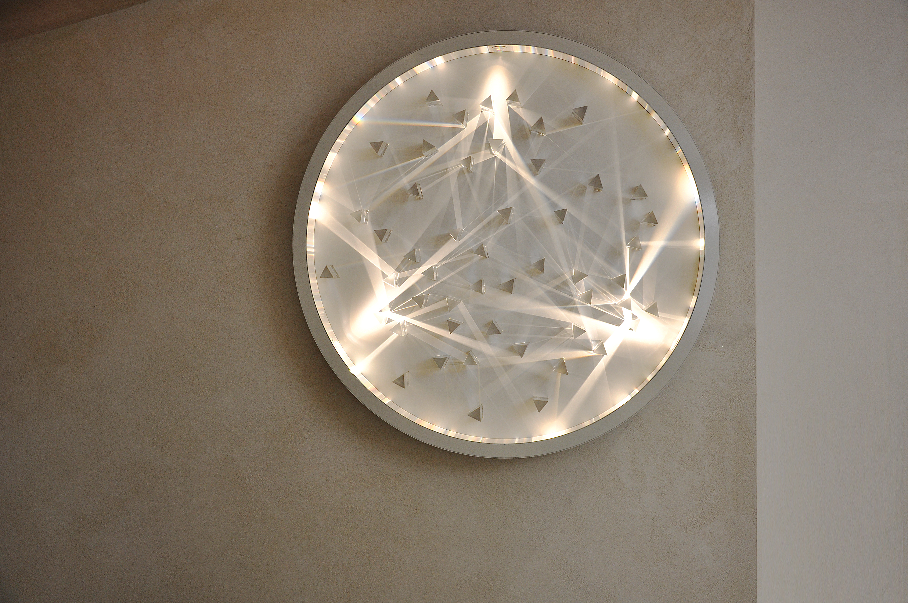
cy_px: 302
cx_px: 454
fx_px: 907
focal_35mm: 36
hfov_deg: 53.2
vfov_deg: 36.8
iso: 400
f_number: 5
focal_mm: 24
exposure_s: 1/25
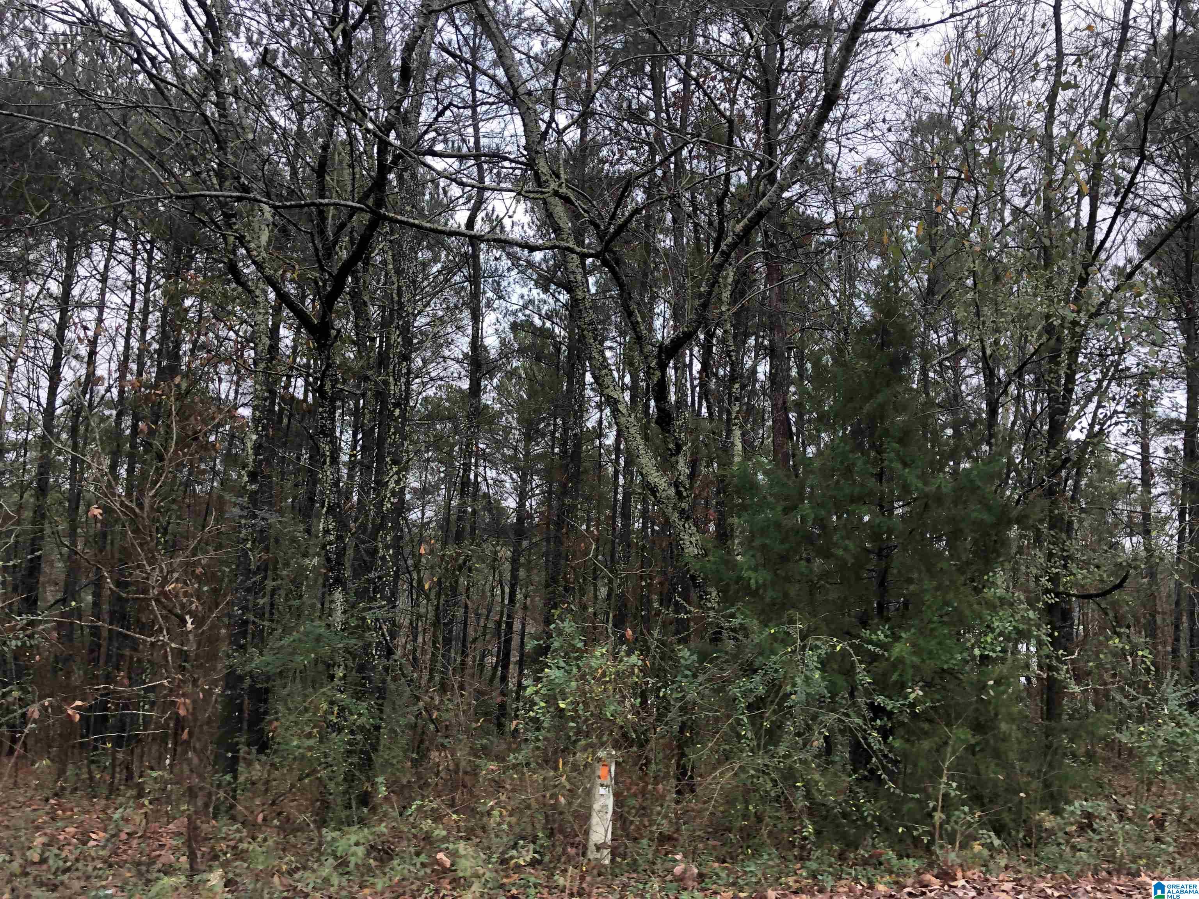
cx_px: 600
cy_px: 450
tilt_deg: +6.1
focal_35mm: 28
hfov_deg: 63.4
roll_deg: +0.6
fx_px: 970
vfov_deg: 49.7
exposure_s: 1/120
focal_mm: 4
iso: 32
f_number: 1.8
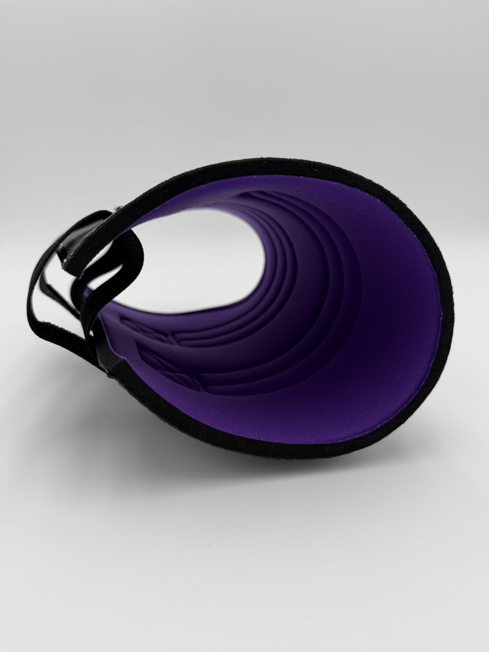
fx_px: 452
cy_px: 326
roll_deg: +0.3
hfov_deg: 56.8
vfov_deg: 71.6
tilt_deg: -18.5
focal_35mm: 24
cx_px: 244
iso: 80
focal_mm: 6.76
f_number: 1.78
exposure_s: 1/1005
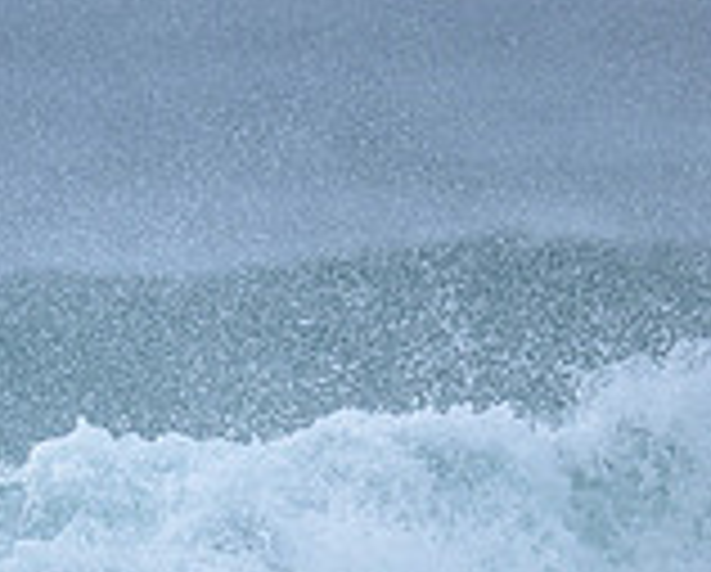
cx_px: -288
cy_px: 759
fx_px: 58017
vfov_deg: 0.6
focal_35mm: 2752
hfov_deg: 0.7
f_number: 6.3
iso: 280
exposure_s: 1/1600
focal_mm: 800
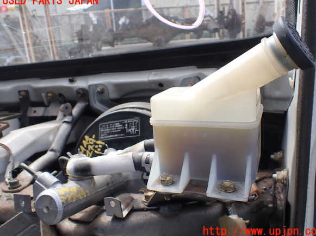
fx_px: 283
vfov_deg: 45.4
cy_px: 116
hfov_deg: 58.4
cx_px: 163
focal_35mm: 31
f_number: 3.2
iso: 100
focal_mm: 5.4
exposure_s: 1/320
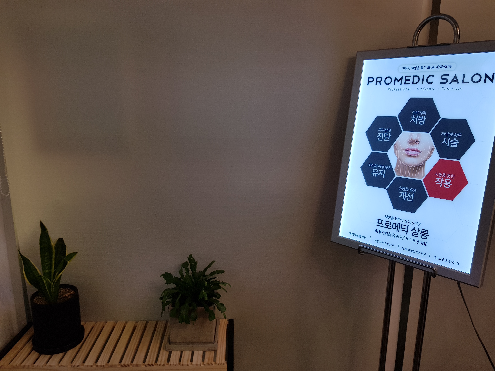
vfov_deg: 53.1
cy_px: 186
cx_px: 248
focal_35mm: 26
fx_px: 372
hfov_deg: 67.3
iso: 40
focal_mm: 4.3
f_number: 1.7
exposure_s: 1/164
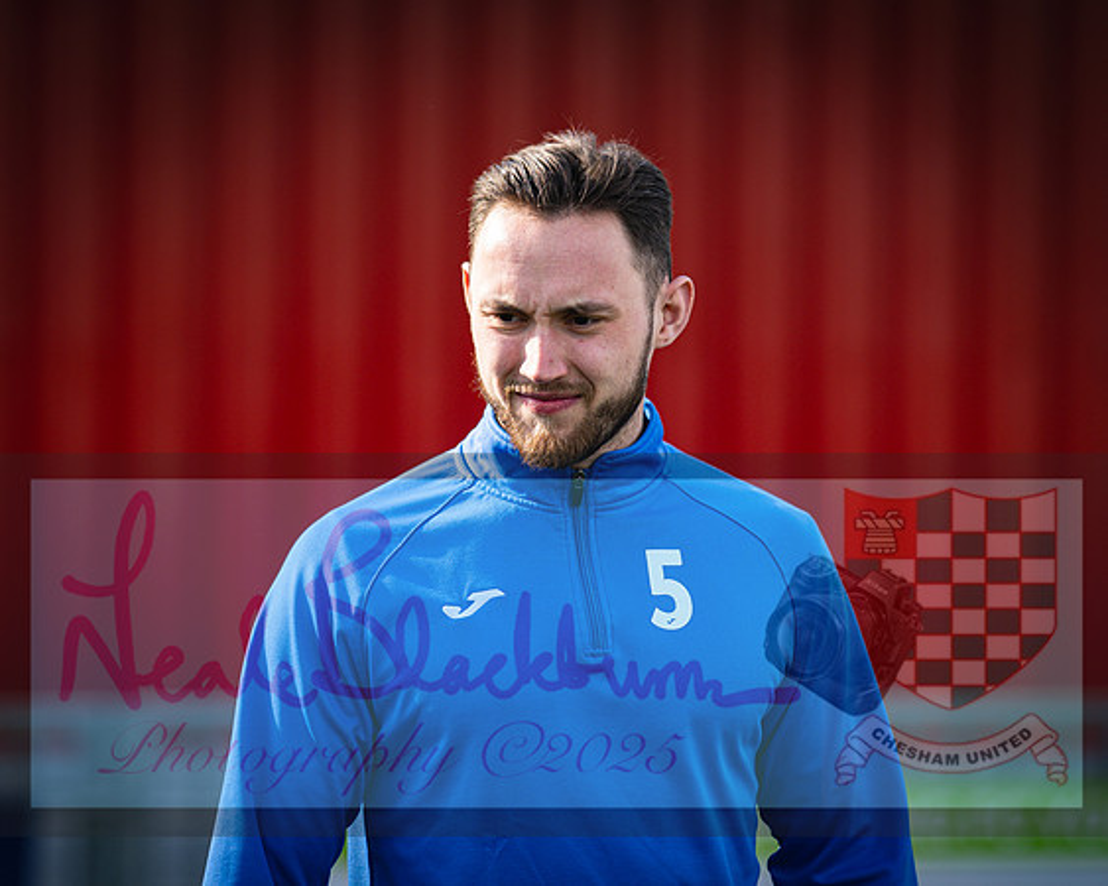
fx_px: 8338
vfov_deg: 6.1
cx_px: 471
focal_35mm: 254
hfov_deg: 7.6
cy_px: 391
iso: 80
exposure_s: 1/1250
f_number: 1.8
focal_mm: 135
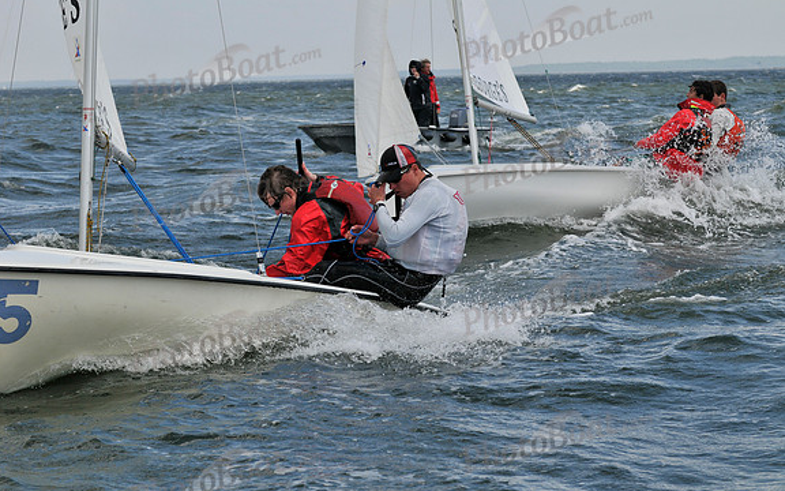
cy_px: 249
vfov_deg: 10.4
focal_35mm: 126
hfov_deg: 16.6
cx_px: 391
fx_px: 2696
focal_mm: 82
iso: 200
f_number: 7.1
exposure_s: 1/800
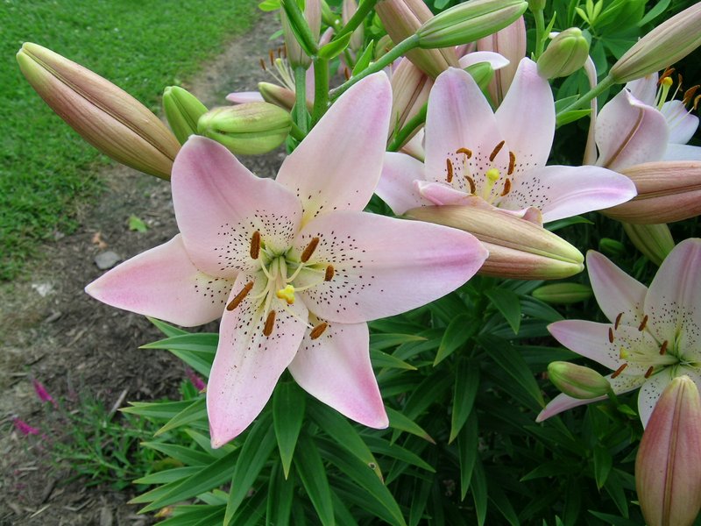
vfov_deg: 45.4
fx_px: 628
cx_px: 350
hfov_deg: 58.4
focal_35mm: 31
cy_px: 263
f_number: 4.1
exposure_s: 1/94.6
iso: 50
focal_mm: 6.5
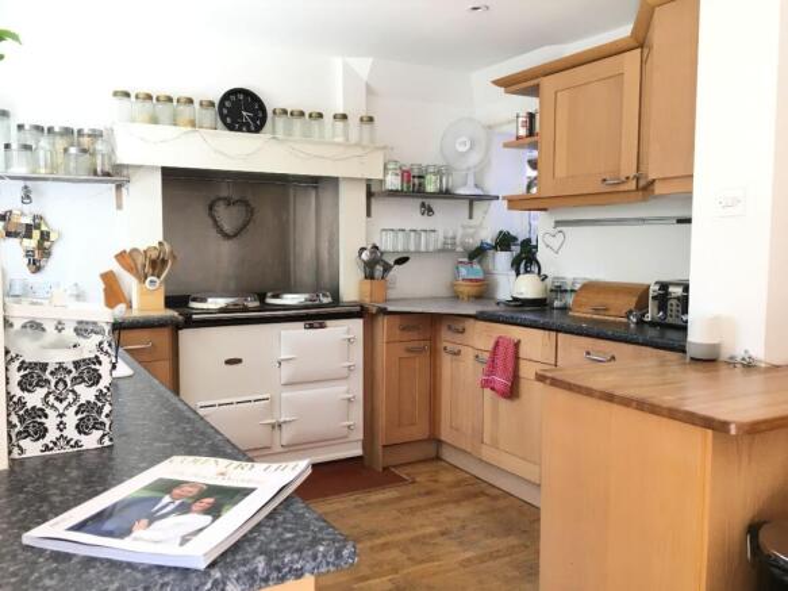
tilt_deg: -3.9
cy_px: 296
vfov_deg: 48.2
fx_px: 660
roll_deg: +0.2
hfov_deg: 61.7
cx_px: 394
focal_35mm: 29
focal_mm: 4.15
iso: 40
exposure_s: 1/33
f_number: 2.2
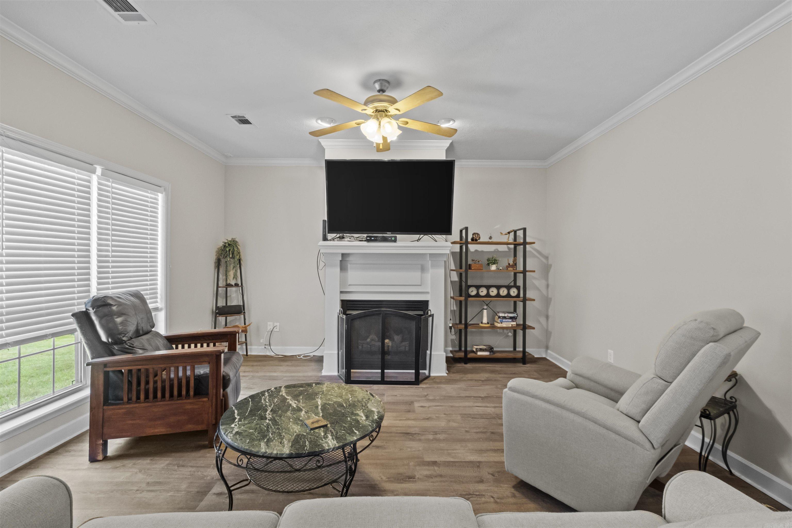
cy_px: 264
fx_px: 330
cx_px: 396
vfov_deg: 77.3
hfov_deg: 100.4
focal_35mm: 15
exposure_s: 1/2
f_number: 7.1
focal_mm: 10
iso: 800
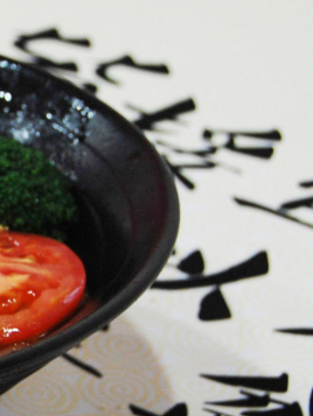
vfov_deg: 12.5
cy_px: 304
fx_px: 1892
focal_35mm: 157
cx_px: -230
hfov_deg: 9.1
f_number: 5.6
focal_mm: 38
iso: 400
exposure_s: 1/15
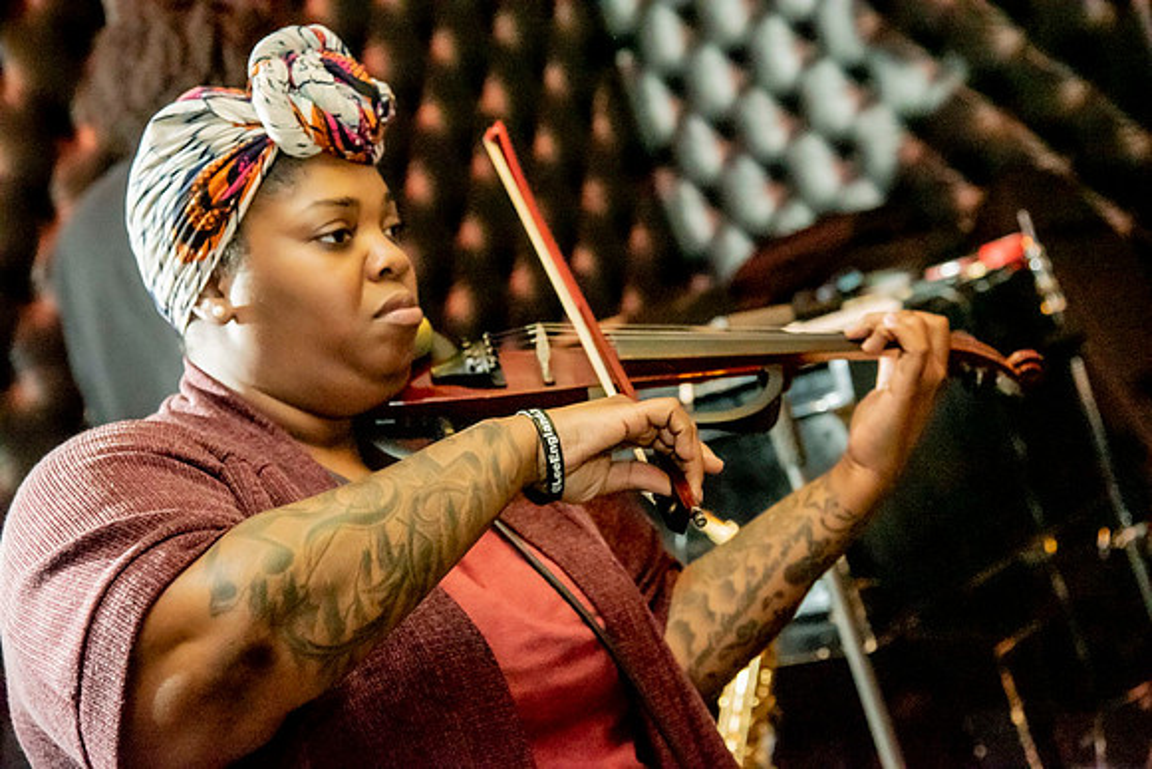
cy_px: 384
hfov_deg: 28.8
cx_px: 576
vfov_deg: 19.5
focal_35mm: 70
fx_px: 2240
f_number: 4
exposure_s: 1/200
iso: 6400
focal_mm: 70
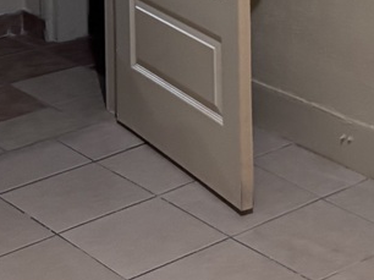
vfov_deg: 11.9
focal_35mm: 113
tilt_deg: -4.6
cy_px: -245
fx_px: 1220
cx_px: 248
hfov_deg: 17.4
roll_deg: +0.8
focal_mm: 6.76
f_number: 1.78
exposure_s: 1/60
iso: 640
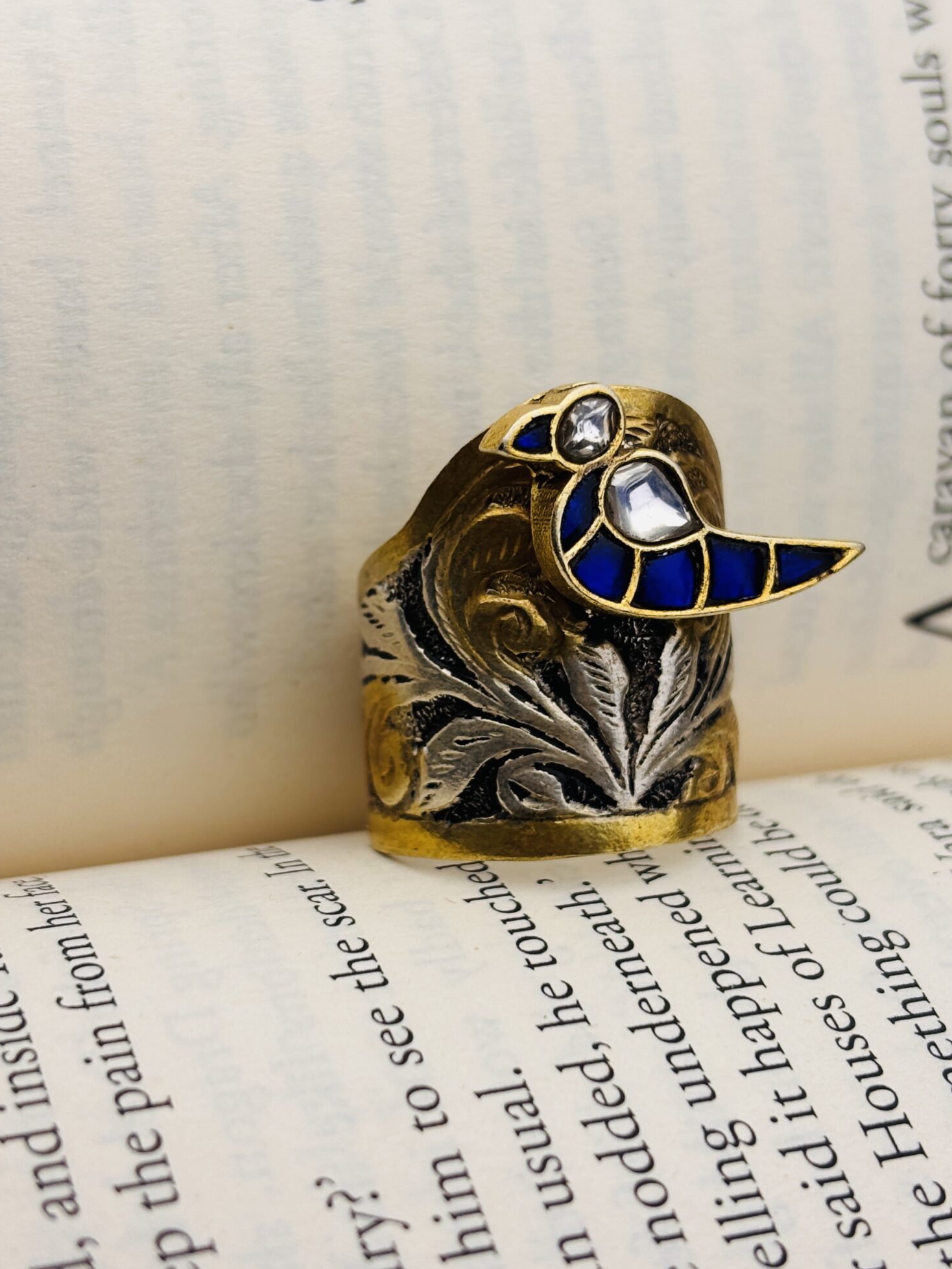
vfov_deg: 28.6
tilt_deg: -58.7
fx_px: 2494
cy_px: 671
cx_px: 471
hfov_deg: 21.6
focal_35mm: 68
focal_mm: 5.96
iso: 32
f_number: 1.6
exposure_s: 1/3663
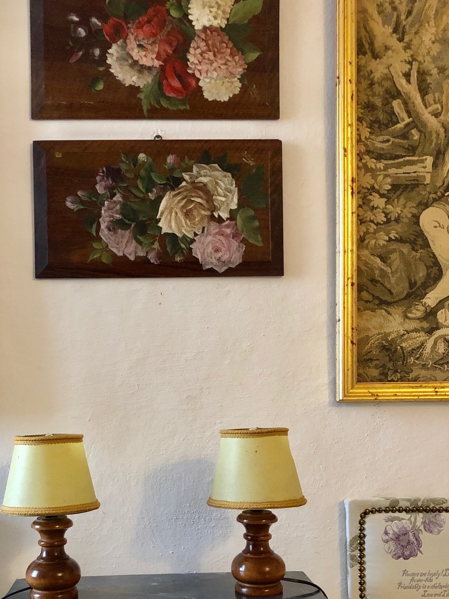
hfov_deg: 32.6
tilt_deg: +0.2
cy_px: 437
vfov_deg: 41.9
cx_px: 157
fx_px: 761
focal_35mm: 44
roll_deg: +0.0
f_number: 1.8
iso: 100
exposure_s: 1/5
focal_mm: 3.99
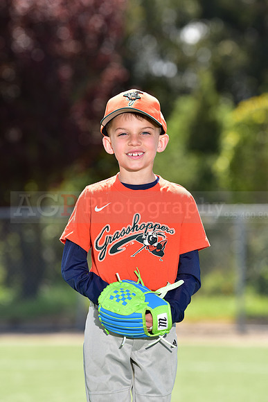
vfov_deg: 10.3
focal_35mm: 200
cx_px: 134
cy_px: 201
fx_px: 2232
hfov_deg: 6.9
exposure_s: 1/250
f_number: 5
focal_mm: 200
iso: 80
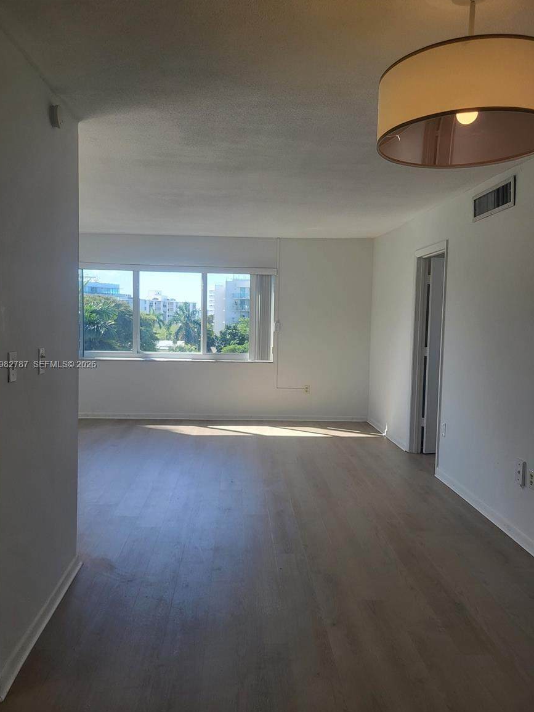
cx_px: 259
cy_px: 365
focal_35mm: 27
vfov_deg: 65.3
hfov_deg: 51.3
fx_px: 555
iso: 40
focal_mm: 5.4
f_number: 1.8
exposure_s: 1/296
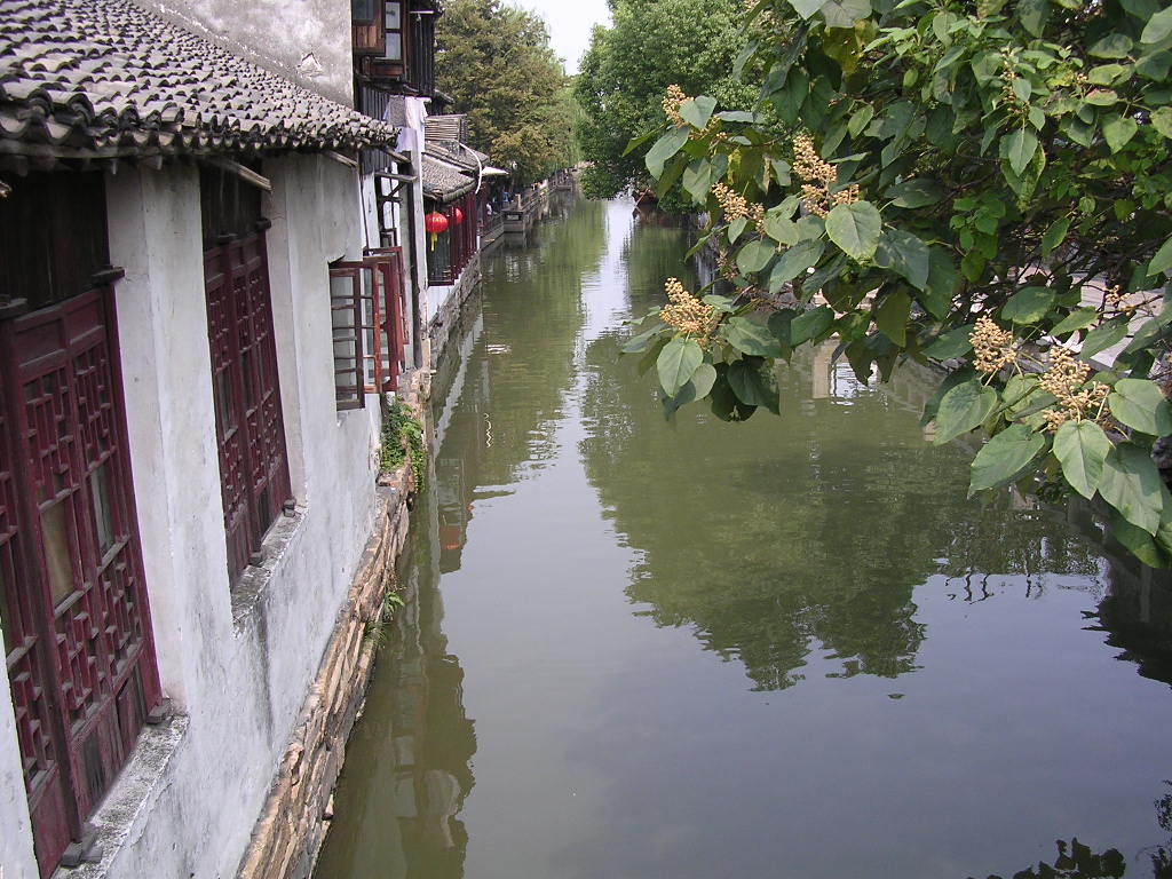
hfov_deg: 49.0
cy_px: 440
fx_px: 1287
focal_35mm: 38
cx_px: 586
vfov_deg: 37.7
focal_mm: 5.8
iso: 100
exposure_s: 1/448
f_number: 2.8
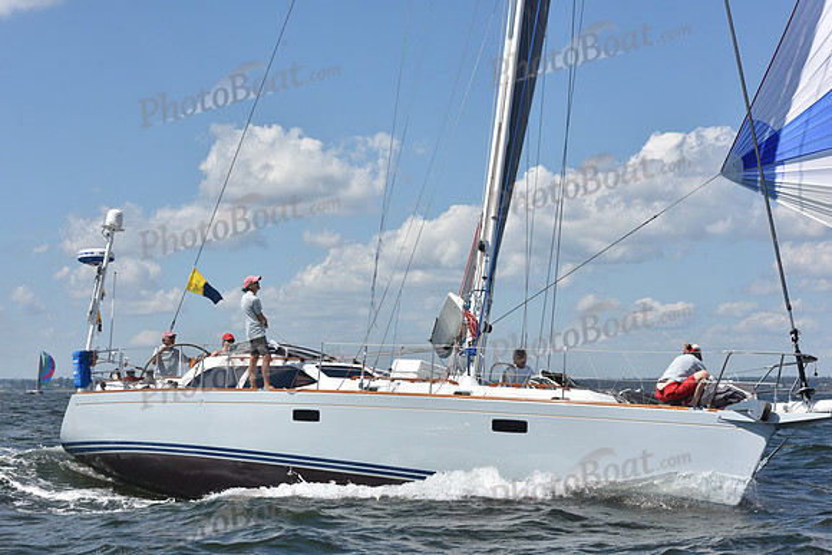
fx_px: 1618
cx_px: 416
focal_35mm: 70
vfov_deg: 19.5
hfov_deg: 28.8
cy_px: 278
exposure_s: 1/1250
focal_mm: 70
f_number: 10
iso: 320
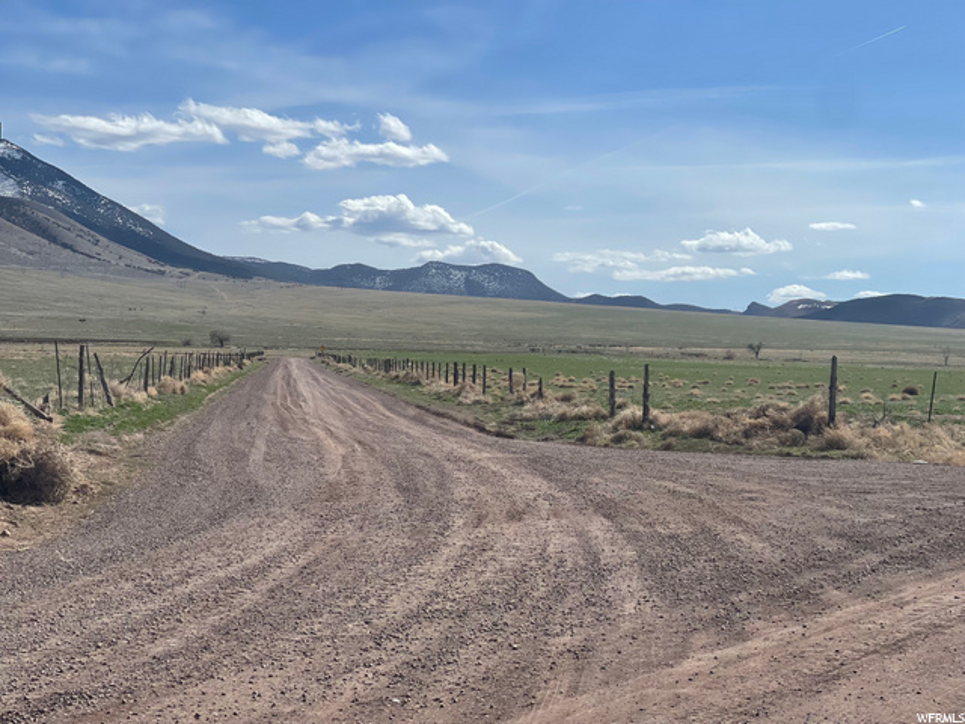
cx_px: 482
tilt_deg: +1.0
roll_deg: -1.7
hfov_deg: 30.3
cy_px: 362
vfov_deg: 22.9
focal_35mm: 64
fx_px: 1784
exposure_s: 1/2660
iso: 20
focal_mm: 7.5
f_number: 2.2
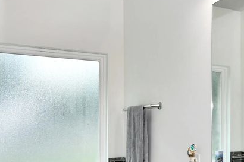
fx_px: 271
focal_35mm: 40
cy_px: 118
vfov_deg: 32.8
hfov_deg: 47.8
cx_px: 159
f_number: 7.1
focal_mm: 11
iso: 1000
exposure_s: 1/125
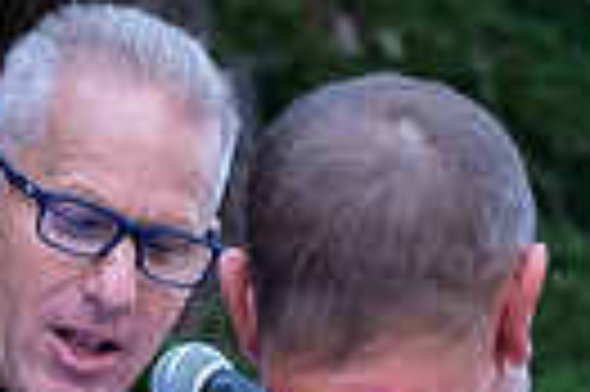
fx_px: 8135
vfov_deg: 2.8
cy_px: 430
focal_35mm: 497
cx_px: 1022
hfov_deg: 4.1
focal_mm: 74.4
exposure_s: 1/125
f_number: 3.6
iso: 1000
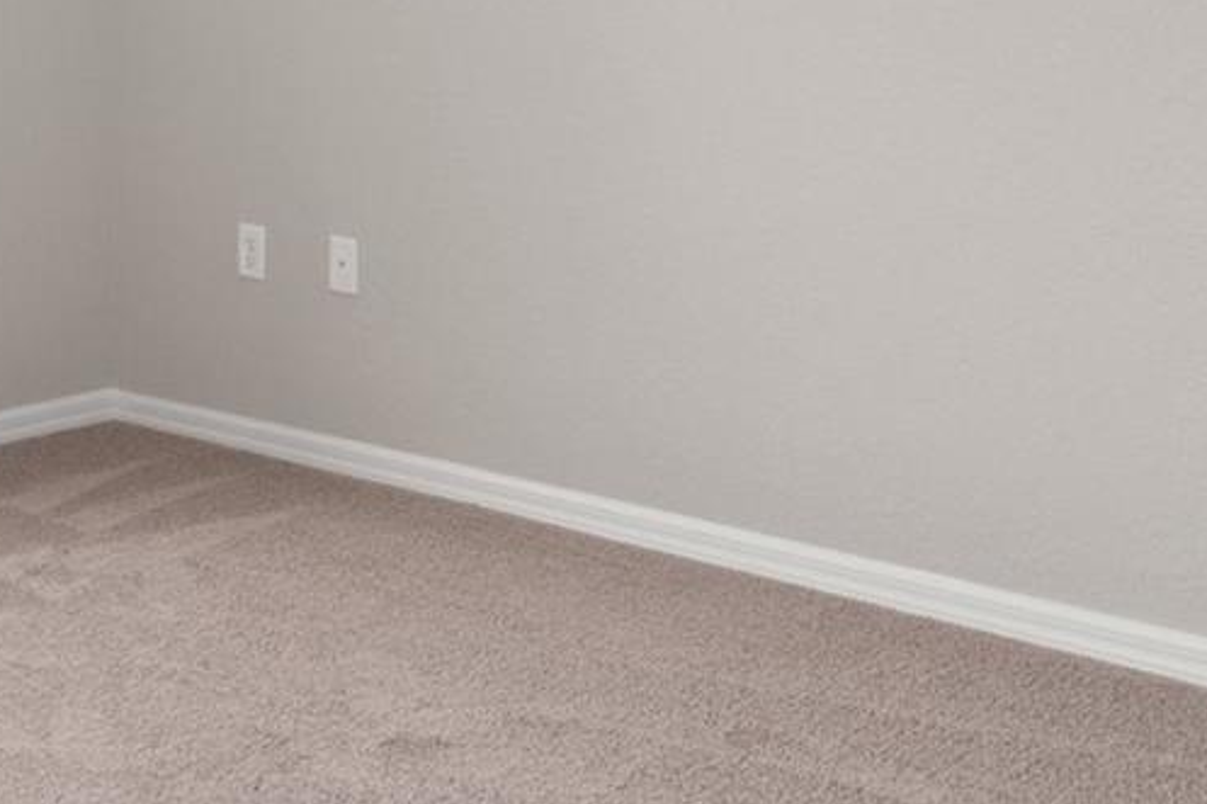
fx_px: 1944
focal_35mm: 58
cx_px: -36
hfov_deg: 31.5
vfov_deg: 22.2
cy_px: -56
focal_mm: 12
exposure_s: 1/3
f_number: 8
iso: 320
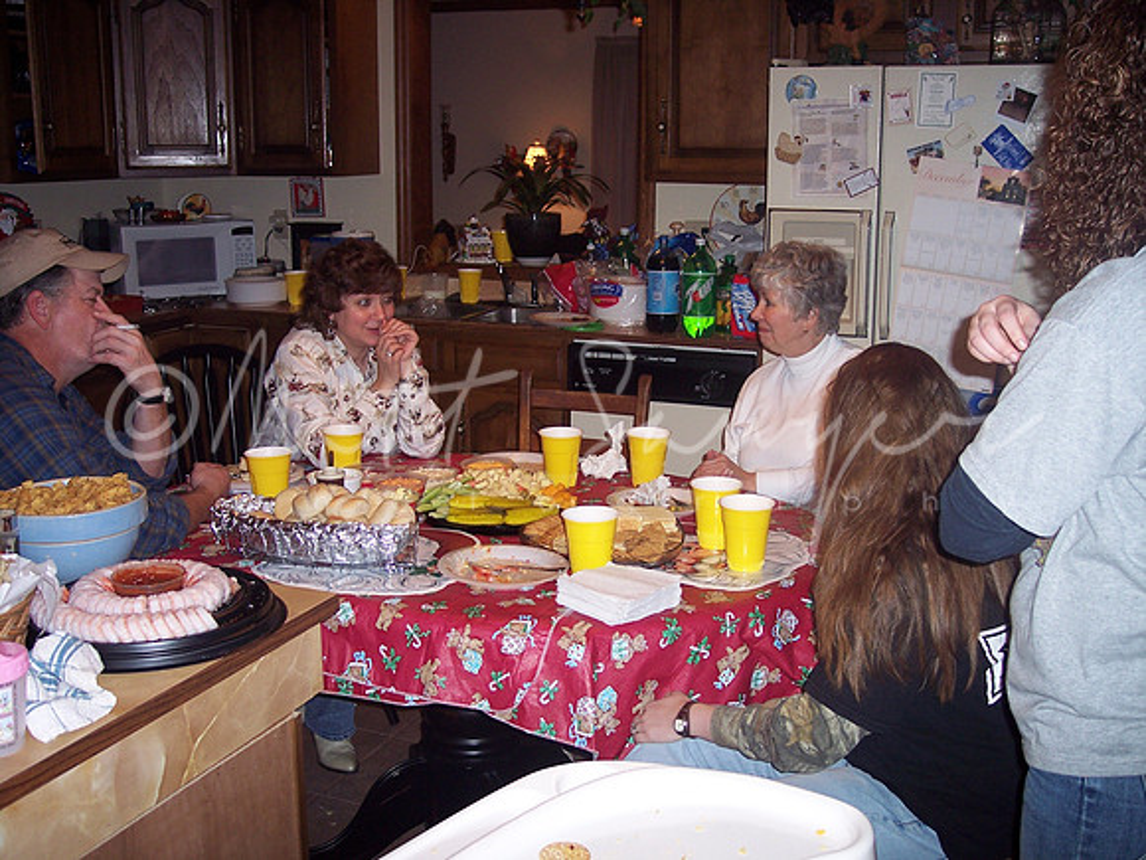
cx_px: 573
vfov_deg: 36.8
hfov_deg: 47.9
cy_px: 430
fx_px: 1291
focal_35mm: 39
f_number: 2.8
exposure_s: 1/60
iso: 100
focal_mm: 8
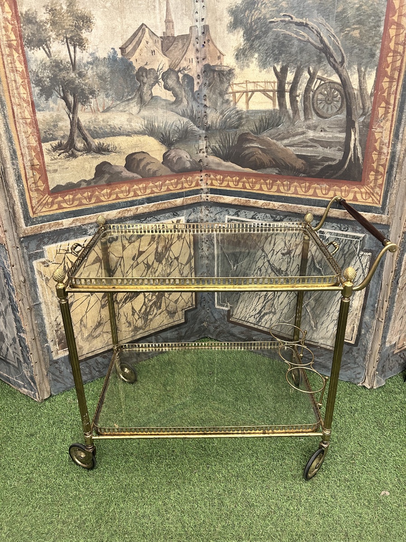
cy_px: 271
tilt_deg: -24.2
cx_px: 203
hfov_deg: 53.1
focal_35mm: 26
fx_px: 407
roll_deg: +0.8
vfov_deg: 67.3
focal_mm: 5.7
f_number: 1.5
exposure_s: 1/50
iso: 320
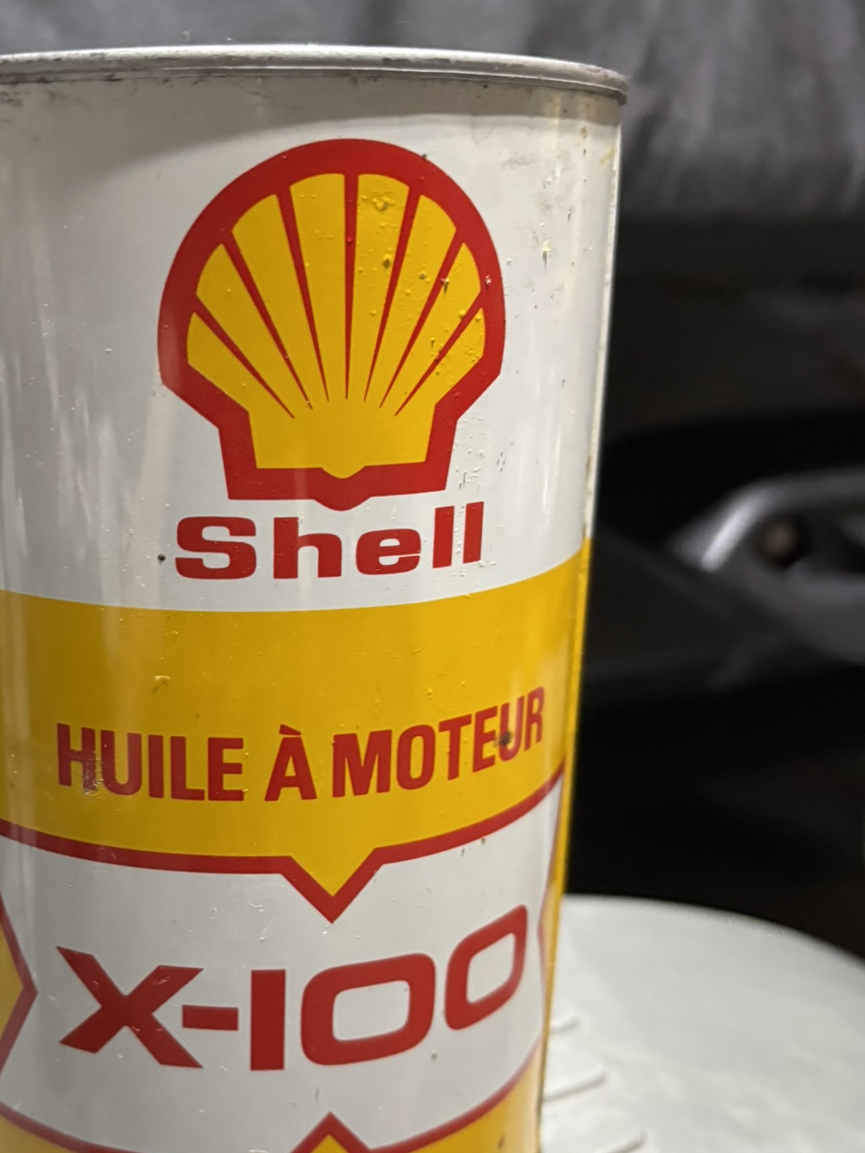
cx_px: 217
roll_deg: +0.9
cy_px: 619
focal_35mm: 40
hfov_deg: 35.2
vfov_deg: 46.8
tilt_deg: -17.8
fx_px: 1333
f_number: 1.6
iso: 500
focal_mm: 5.96
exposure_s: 1/54
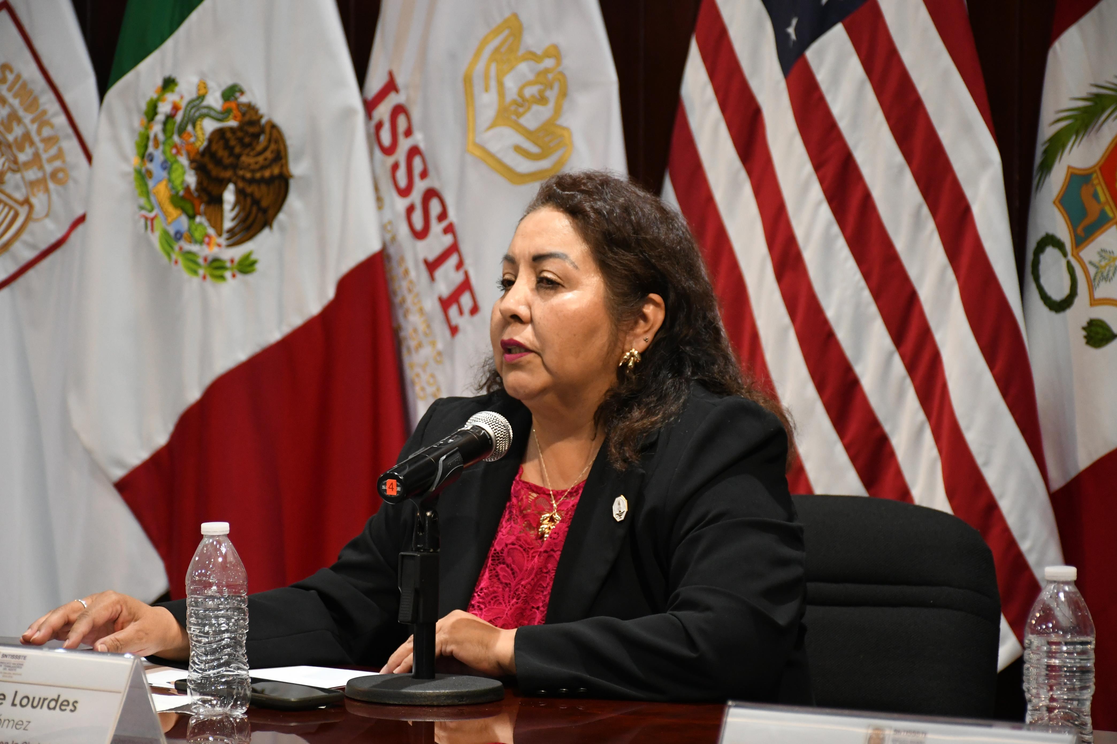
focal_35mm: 127
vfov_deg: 10.8
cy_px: 372
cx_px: 558
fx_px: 3940
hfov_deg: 16.1
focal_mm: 85
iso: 2500
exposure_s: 1/100
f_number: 5.6
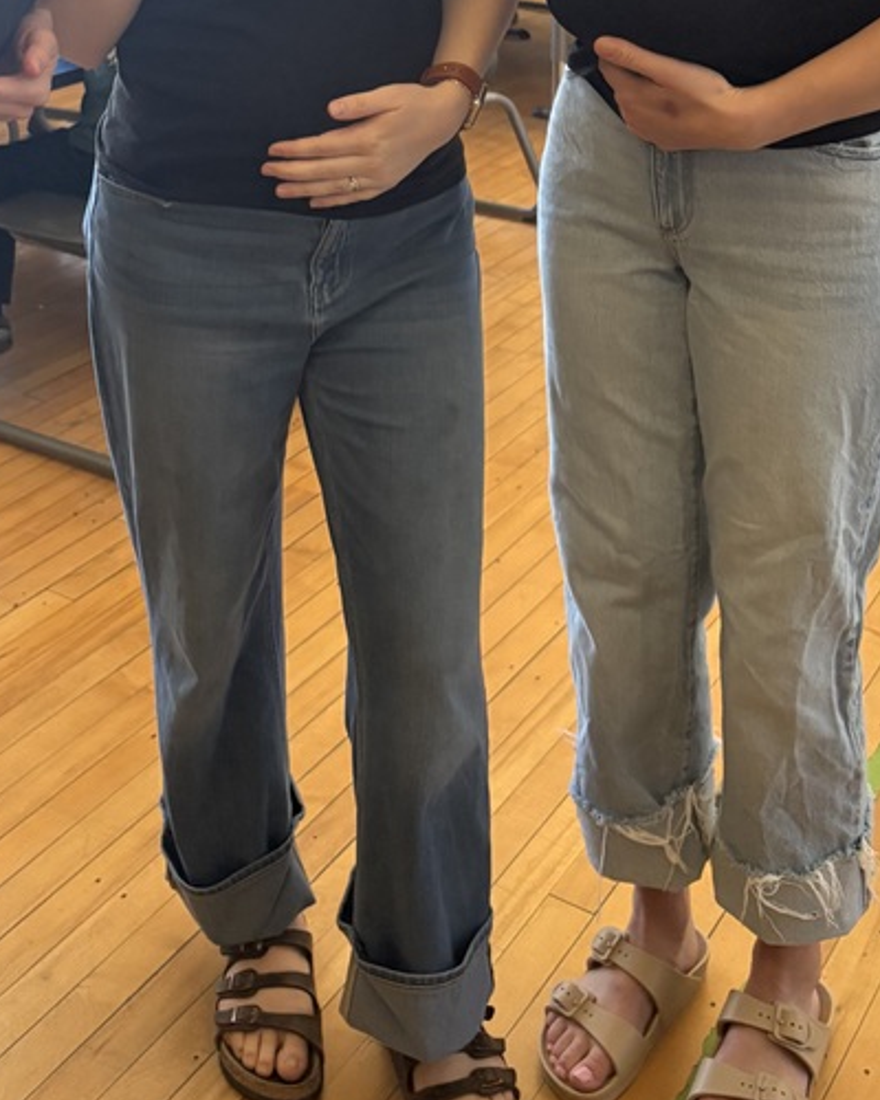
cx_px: 286
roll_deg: -1.3
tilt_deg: -12.2
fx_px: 1693
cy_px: 29
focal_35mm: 52
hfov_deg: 28.9
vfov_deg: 33.3
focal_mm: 5.96
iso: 250
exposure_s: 1/59
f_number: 1.6
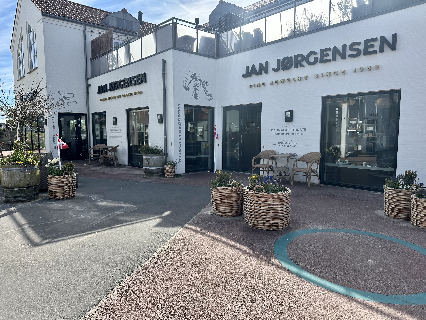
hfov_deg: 71.6
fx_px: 295
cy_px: 160
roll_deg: -0.1
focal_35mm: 24
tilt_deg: -4.3
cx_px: 213
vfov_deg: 56.8
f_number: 1.78
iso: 80
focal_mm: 6.86
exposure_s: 1/2882
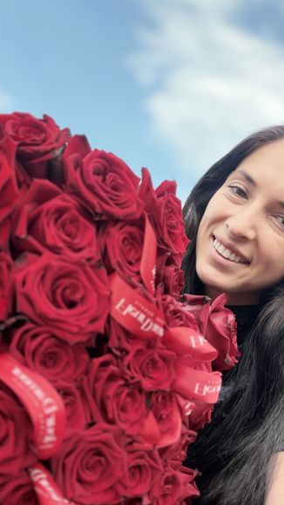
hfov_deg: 35.6
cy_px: 253
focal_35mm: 33
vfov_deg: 59.5
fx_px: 442
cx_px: 150
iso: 50
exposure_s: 1/206
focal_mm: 2.71
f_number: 1.9
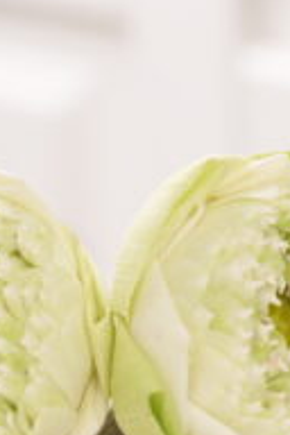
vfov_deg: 2.9
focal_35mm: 694
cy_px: 1115
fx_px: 8385
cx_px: 690
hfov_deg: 2.0
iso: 100
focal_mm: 130
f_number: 8
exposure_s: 1/125
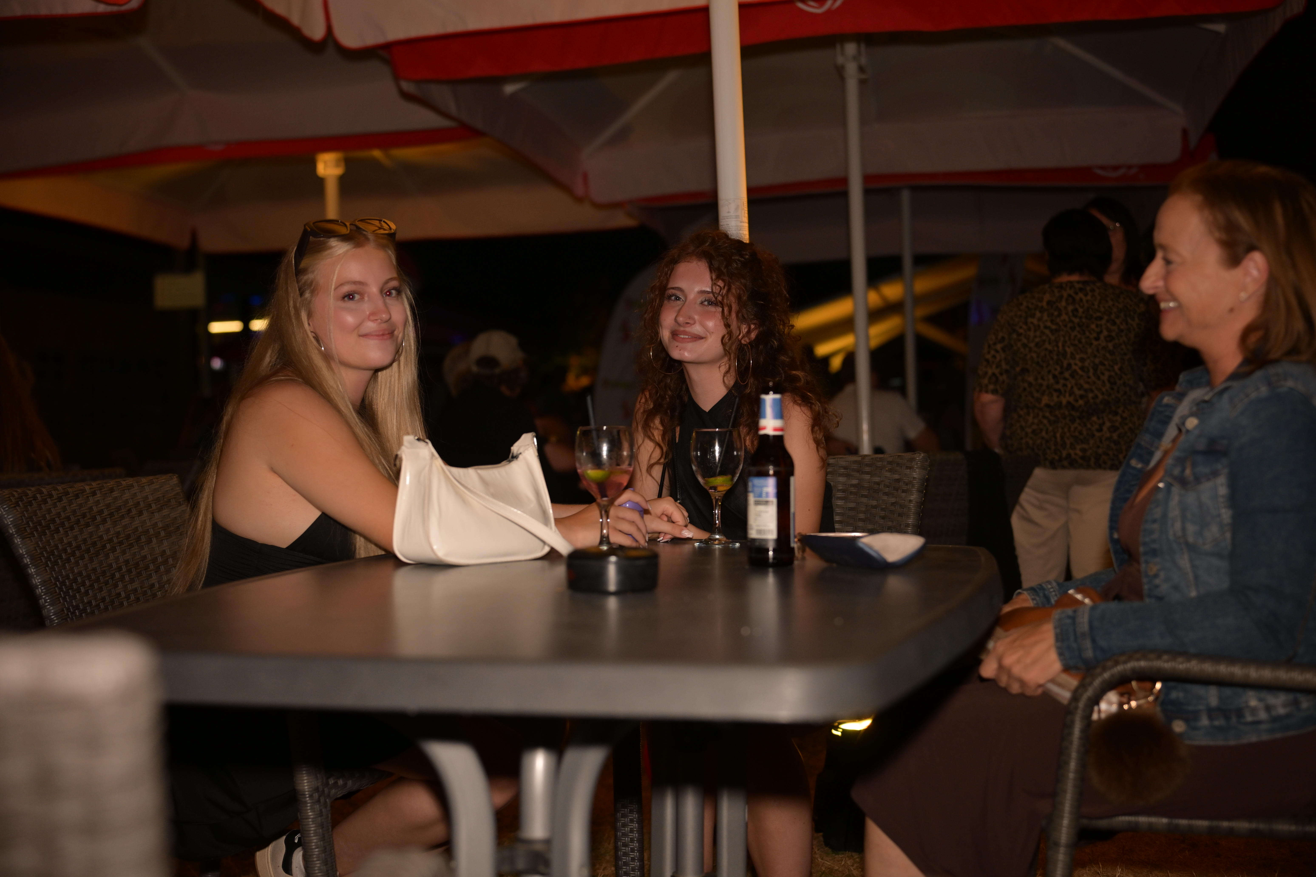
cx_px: 658
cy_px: 438
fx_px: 1645
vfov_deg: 29.9
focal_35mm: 45
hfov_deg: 43.6
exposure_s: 1/60
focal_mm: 45
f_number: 2.5
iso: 640
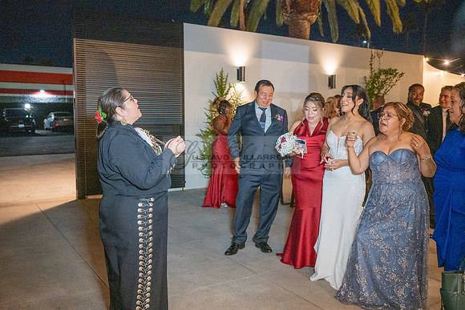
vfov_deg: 40.0
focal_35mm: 33
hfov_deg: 57.2
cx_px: 232
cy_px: 155
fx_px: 426
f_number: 4
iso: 2500
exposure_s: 1/200
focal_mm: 33
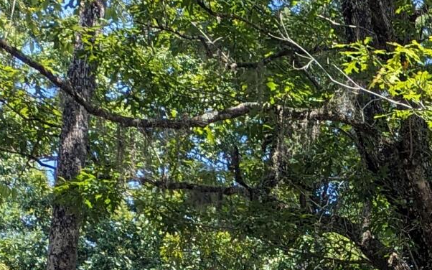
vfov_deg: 9.1
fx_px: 1495
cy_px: 689
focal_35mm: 127
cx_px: 808
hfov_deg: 14.3
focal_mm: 6.81
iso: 42
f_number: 1.85
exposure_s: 1/605
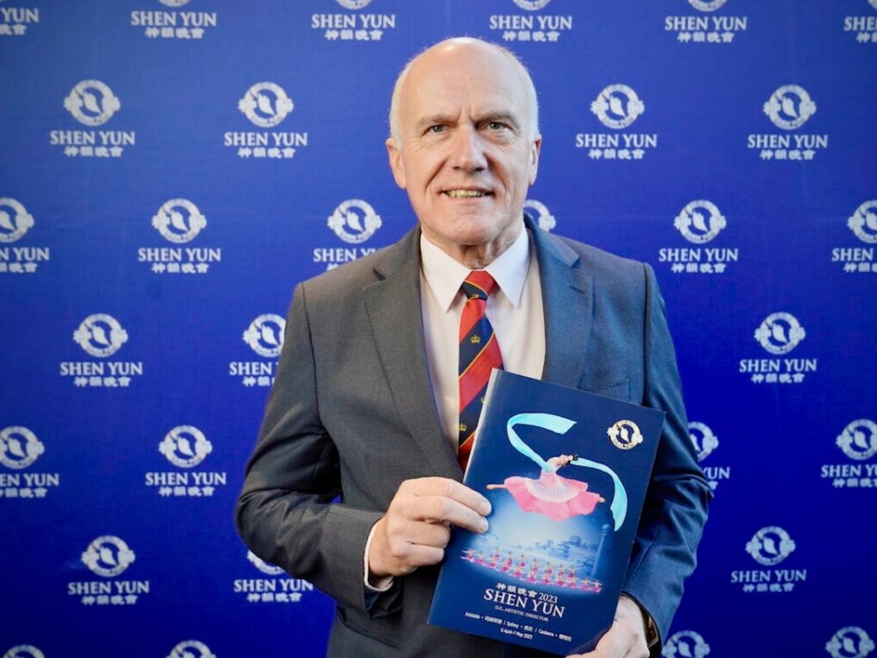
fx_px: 938
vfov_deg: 38.7
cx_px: 462
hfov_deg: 50.1
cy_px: 330
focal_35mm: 37
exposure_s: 1/60
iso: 1000
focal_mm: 34
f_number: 4.5
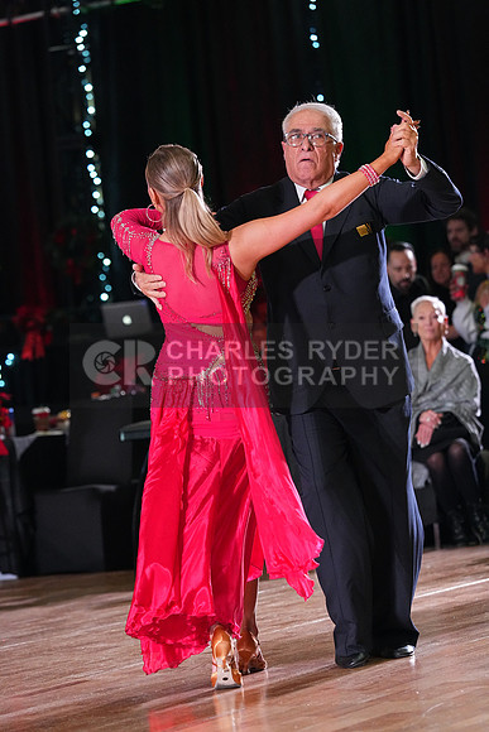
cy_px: 366
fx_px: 3136
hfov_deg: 8.9
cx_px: 244
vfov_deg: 13.3
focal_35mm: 154
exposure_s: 1/400
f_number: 4.5
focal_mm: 154
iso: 6400
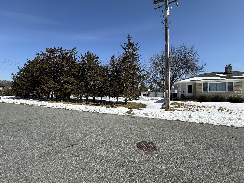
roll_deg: -1.1
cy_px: 92
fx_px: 99
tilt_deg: +1.3
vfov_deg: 85.7
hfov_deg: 102.1
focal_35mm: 14
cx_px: 122
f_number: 2.2
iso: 50
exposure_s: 1/2976
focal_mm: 2.22
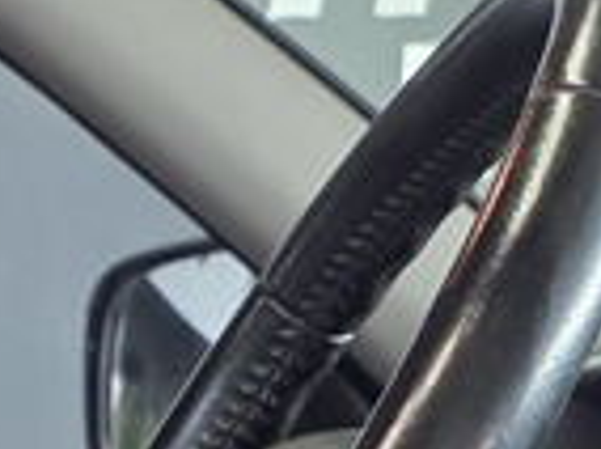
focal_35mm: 166
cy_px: 1165
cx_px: -203
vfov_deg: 8.1
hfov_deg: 11.6
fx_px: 2877
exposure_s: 1/100
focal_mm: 6.25
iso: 320
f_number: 1.7
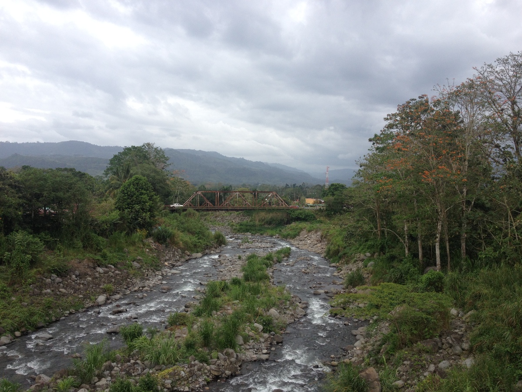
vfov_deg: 40.7
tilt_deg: -4.6
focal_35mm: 35
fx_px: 528
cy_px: 196
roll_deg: -1.4
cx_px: 261
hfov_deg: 52.6
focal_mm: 4.28
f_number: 2.4
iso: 50
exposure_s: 1/452
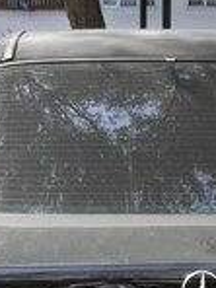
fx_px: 807
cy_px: 376
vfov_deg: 18.8
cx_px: 150
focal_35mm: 97
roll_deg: +1.5
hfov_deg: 15.2
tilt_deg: -23.1
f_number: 2.2
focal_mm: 4.15
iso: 32
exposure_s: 1/419
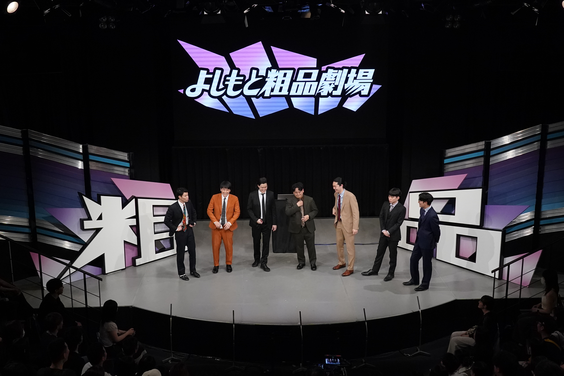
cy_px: 188
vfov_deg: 31.2
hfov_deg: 45.4
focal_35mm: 43
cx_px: 282
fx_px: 674
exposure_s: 1/400
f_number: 5.6
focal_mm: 29
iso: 5000
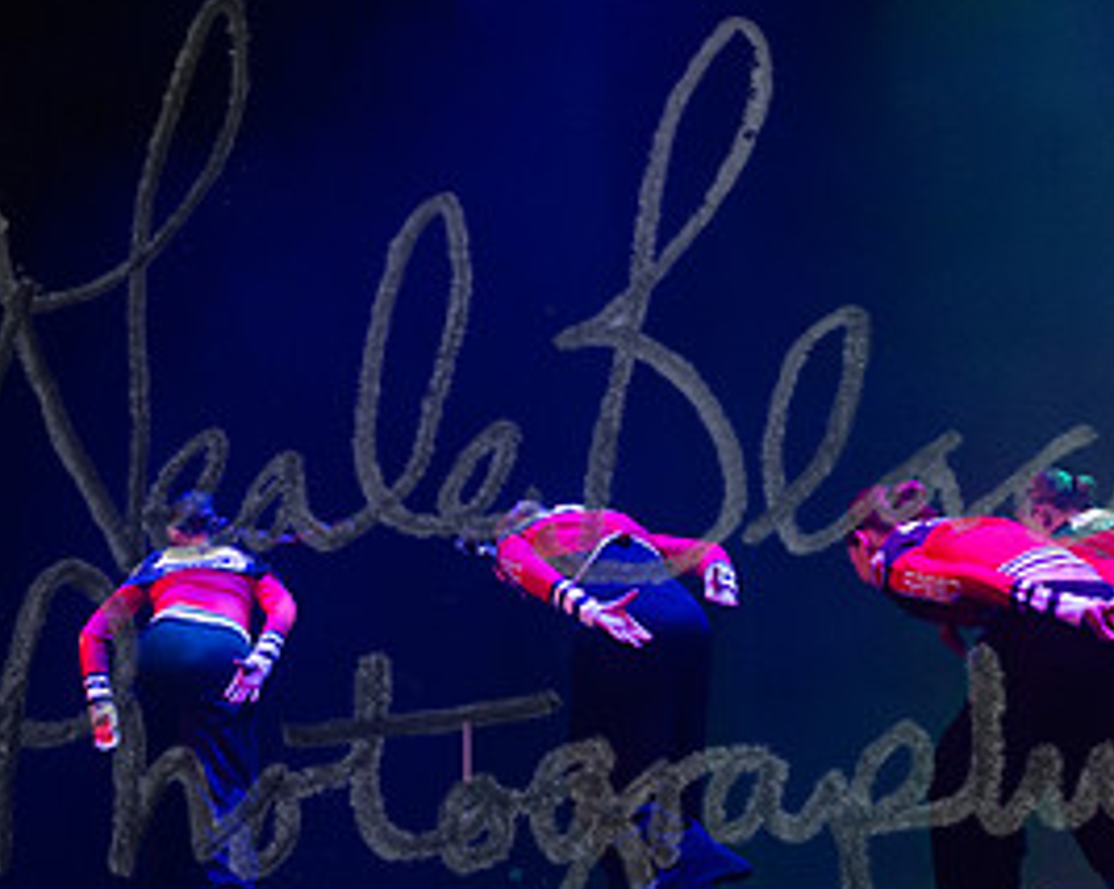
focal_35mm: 119
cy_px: 309
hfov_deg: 16.1
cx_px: 843
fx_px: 3919
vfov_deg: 12.9
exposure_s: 1/400
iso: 6400
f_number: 5
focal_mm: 50
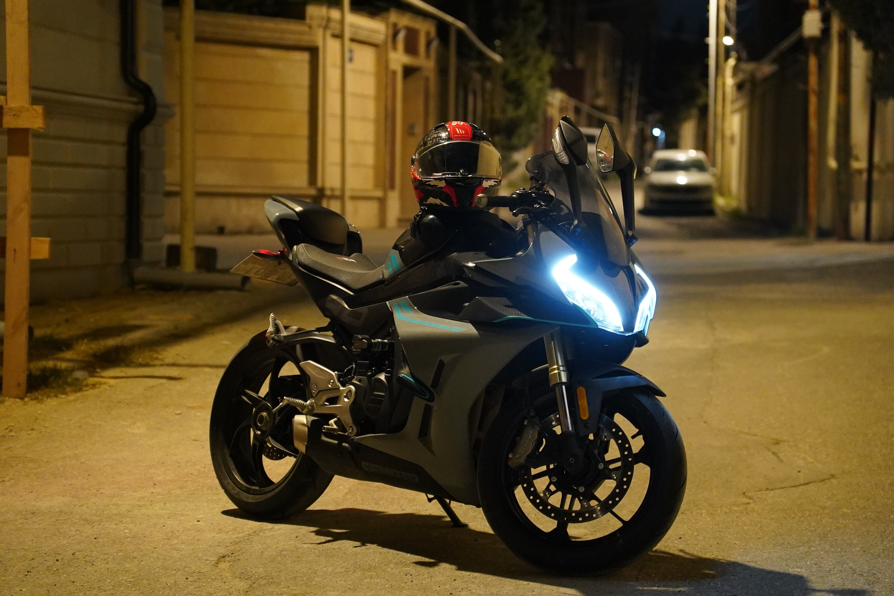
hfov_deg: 19.5
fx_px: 2607
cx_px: 447
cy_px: 298
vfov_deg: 13.0
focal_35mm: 105
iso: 5000
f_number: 2.8
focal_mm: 70
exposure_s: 1/100
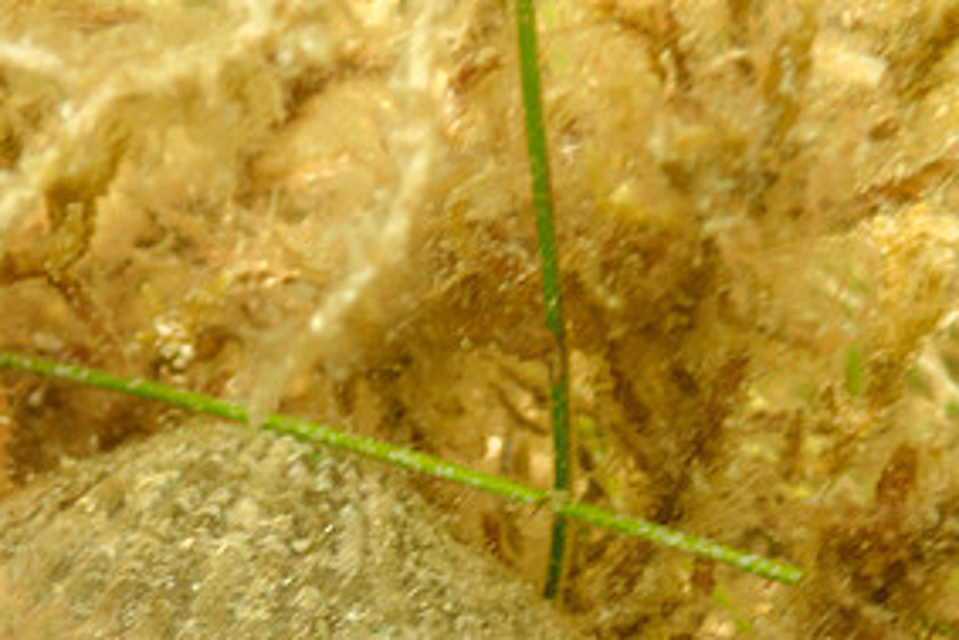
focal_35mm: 81
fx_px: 2159
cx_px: 427
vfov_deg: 16.7
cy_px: 574
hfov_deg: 25.0
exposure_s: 1/80
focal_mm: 6.83
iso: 100
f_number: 2.7
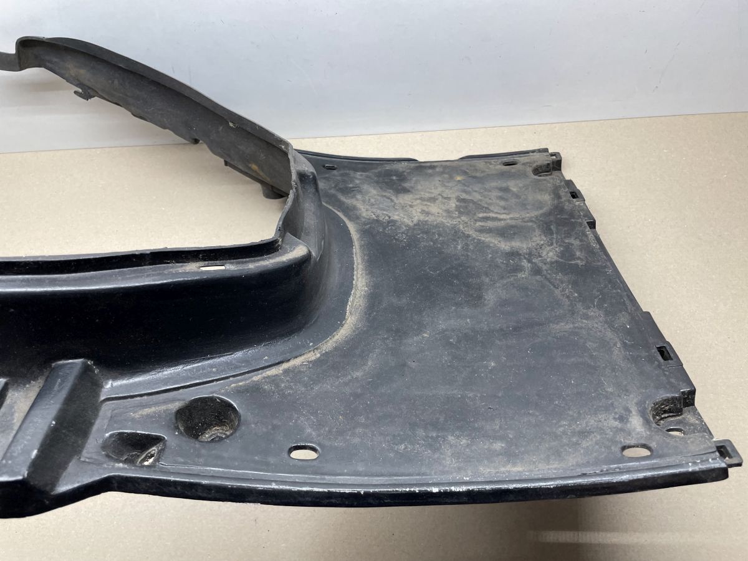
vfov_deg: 53.1
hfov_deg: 67.3
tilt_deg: -60.8
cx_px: 374
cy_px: 280
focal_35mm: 26
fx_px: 562
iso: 80
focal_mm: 4.2
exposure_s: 1/100
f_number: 1.6
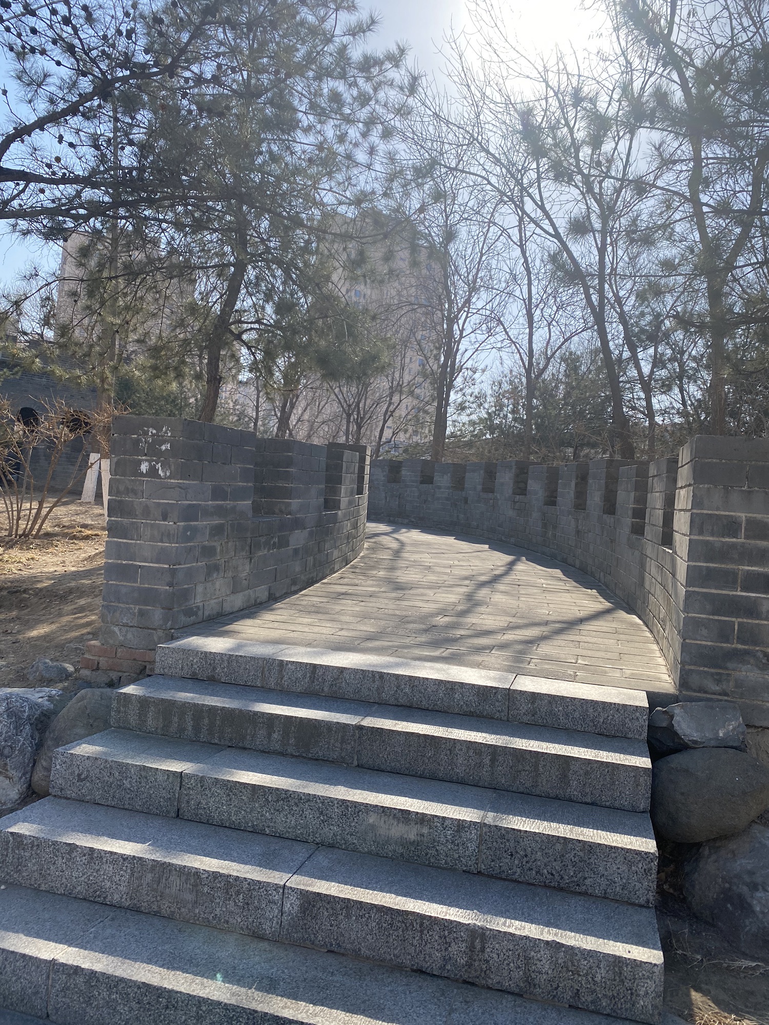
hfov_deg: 53.1
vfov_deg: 67.3
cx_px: 384
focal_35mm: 26
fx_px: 770
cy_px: 512
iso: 32
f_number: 1.8
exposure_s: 1/2463
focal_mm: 4.25
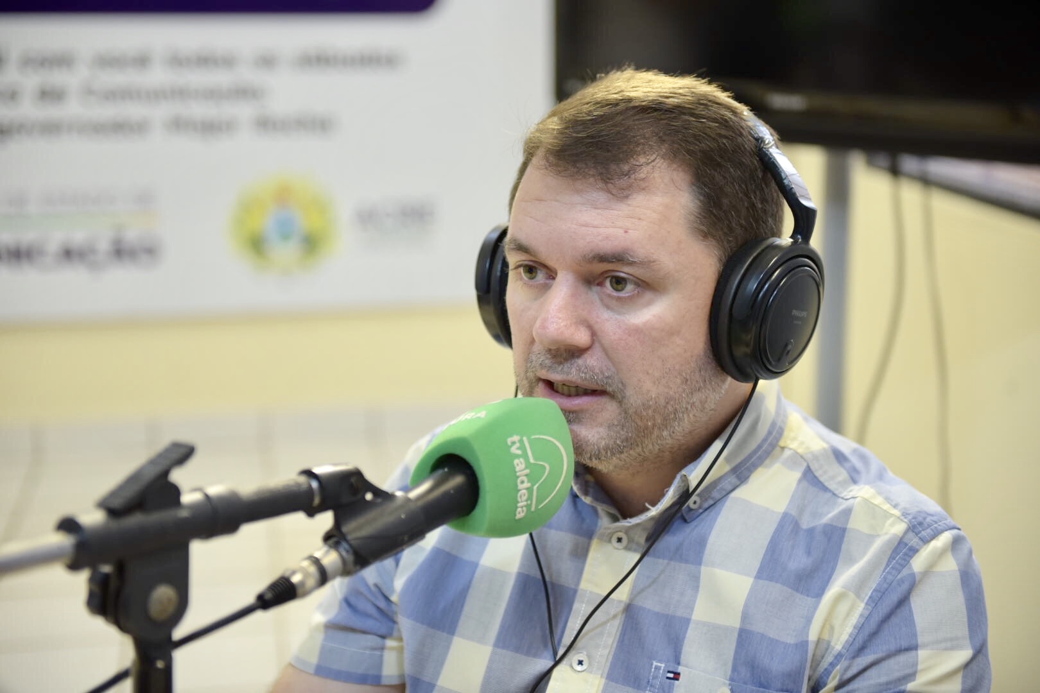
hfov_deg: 33.4
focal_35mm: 60
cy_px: 346
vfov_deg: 22.6
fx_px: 1733
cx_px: 520
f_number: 2.8
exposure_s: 1/200
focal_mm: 60
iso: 1600
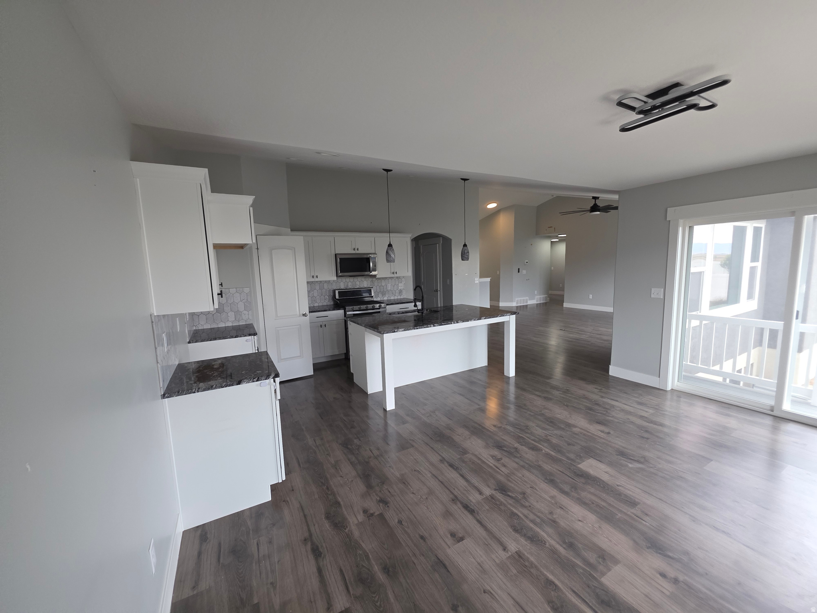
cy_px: 306
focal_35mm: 13
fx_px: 307
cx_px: 408
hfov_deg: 106.2
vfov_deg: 89.9
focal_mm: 2.2
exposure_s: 1/120
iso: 125
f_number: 1.9
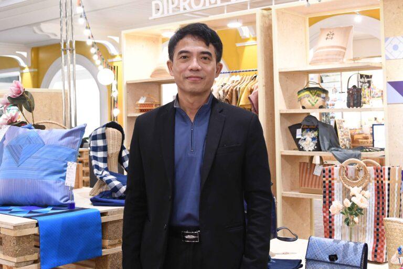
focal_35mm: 36
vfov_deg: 36.9
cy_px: 134
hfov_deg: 53.1
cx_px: 202
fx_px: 403
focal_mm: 24
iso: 1400
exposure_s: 1/40
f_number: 4
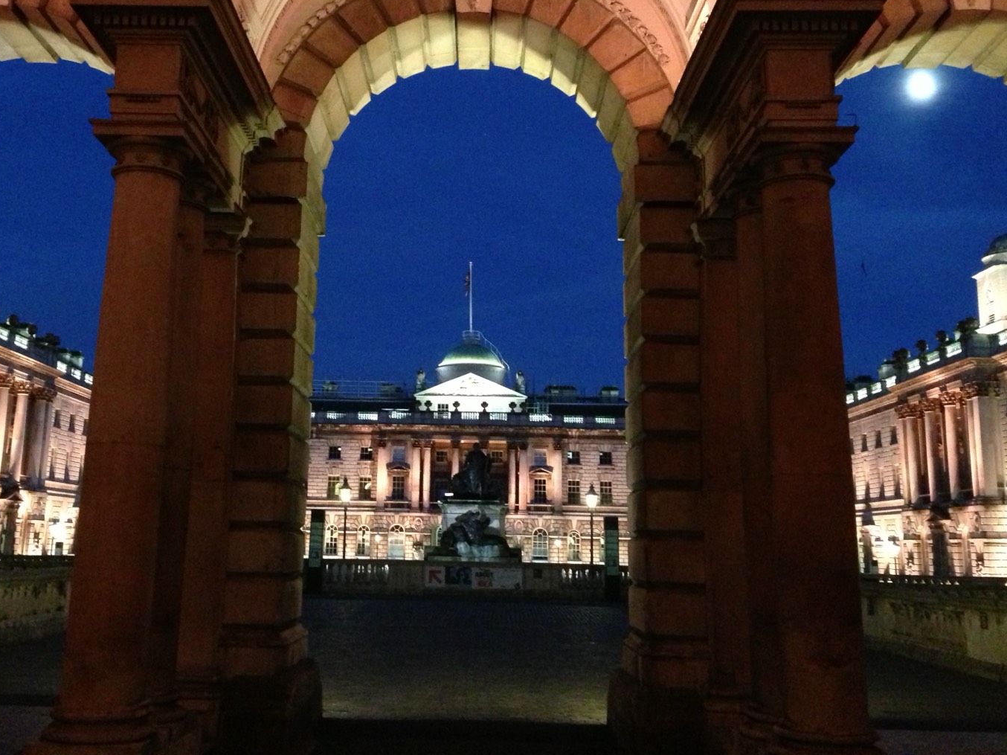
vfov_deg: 36.7
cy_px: 310
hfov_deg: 47.8
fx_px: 1134
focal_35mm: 39
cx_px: 442
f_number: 2.4
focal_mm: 4.13
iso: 800
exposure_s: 1/15
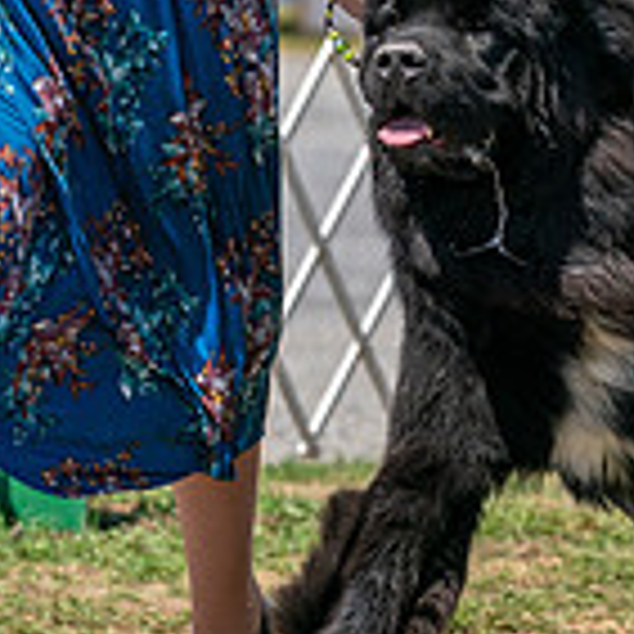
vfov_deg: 3.1
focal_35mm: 560
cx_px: 830
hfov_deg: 3.1
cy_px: 0
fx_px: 11604
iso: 200
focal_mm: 138
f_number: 4.5
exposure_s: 1/1600
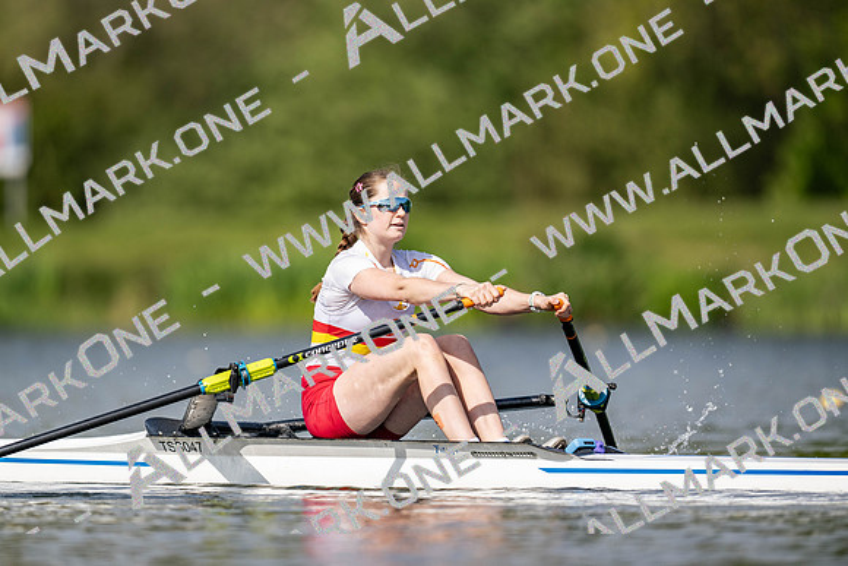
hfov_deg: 3.4
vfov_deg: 2.3
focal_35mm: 600
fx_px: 14136
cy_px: 283
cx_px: 424
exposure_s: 1/2500
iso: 220
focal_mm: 600
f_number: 4
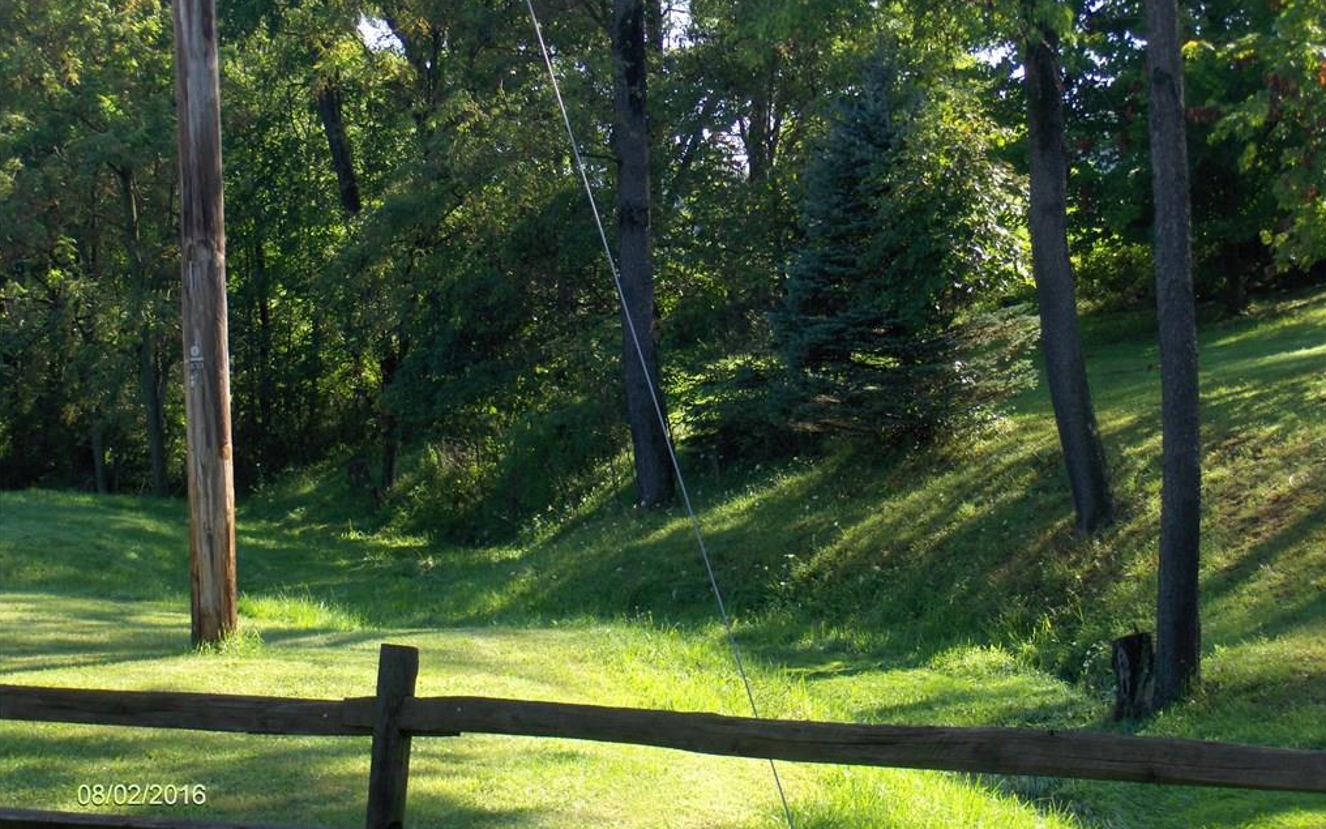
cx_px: 663
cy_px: 403
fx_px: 3397
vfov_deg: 13.9
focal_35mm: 94
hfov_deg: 22.1
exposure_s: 1/122
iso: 200
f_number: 4.4
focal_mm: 19.1
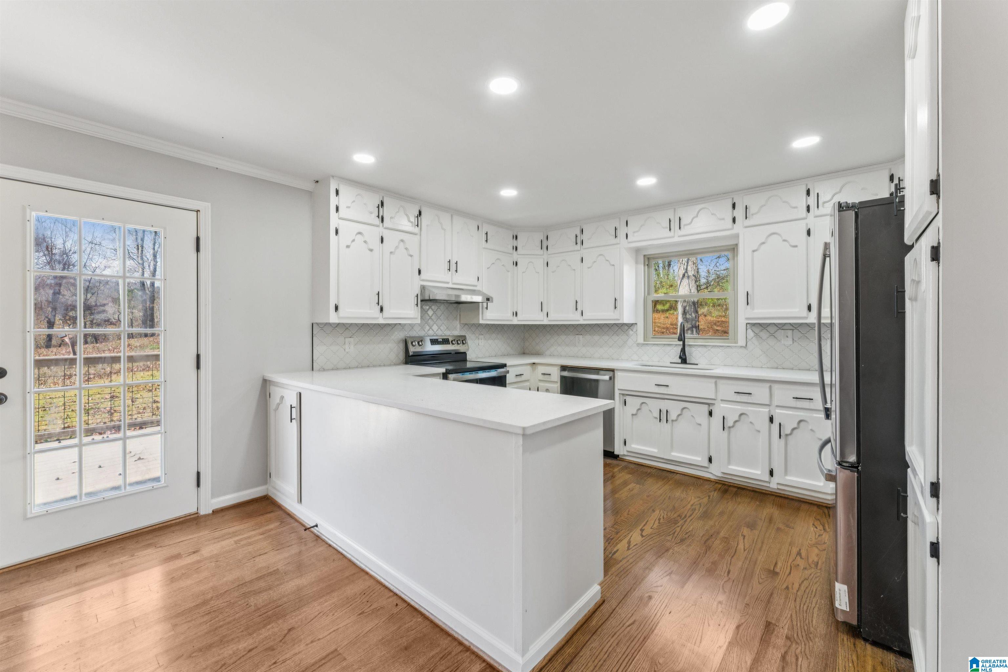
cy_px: 336
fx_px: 392
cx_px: 504
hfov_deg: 104.3
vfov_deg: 81.2
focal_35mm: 14
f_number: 13
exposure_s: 1/13
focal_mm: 14
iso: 400
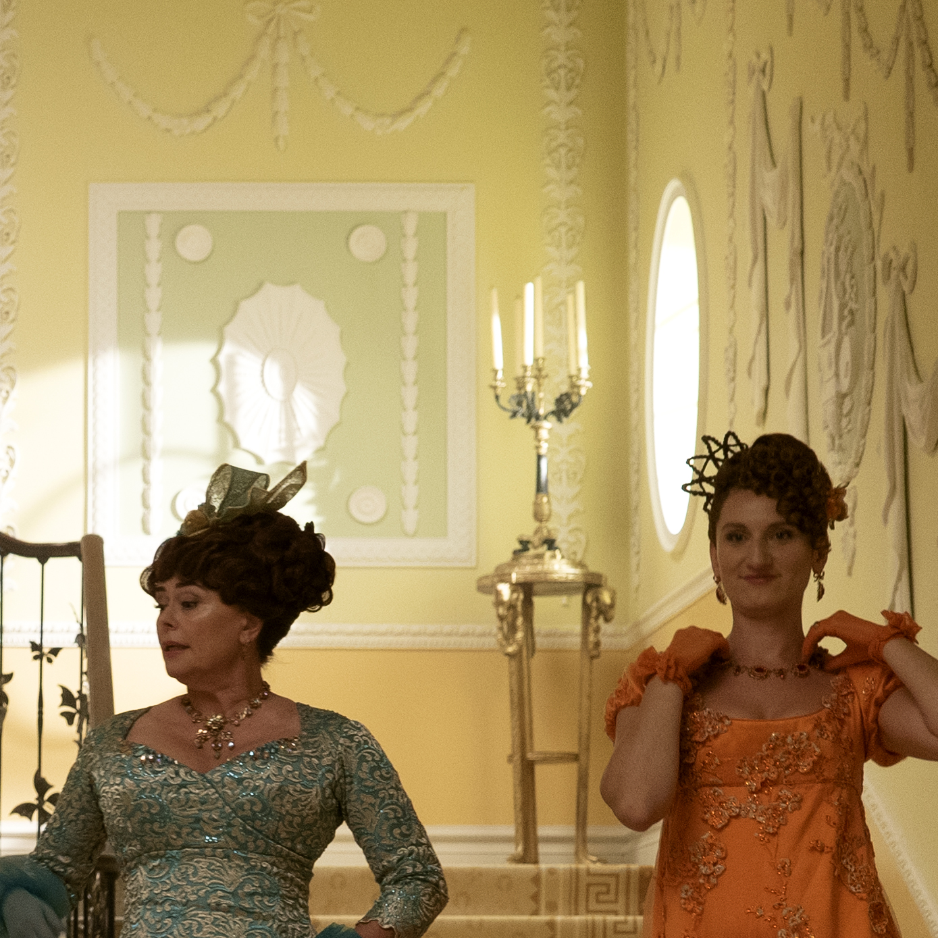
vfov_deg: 14.2
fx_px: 3740
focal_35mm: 122
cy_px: 827
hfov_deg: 13.9
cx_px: -167
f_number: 4
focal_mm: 47
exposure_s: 1/80
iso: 2500
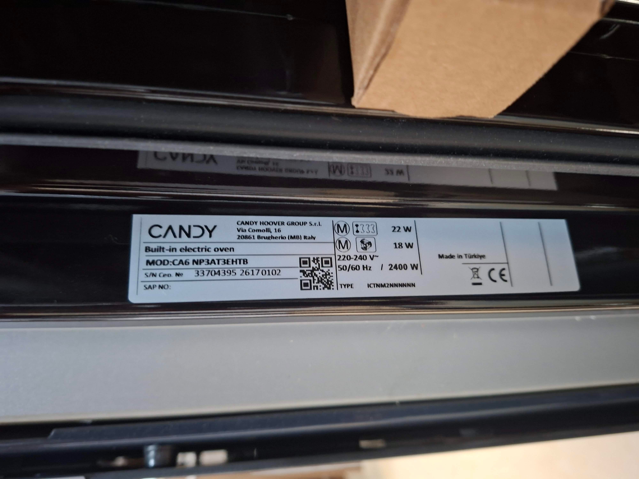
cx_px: 320
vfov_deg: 58.9
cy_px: 240
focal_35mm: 23
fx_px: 425
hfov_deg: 73.9
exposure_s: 1/25
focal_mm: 5.54
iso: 500
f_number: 1.8
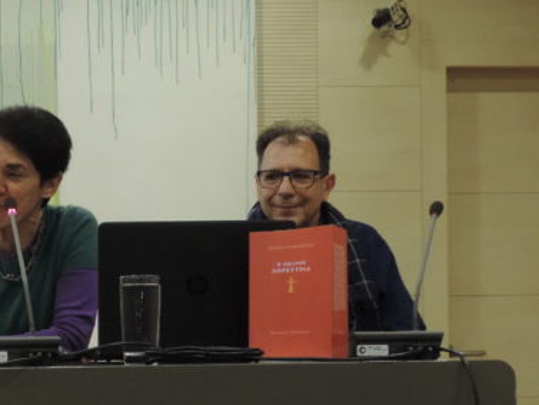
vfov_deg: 15.4
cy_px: 363
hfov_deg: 19.3
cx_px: -127
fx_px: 1480
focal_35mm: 95
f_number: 3.3
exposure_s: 1/40
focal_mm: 6.2
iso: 400
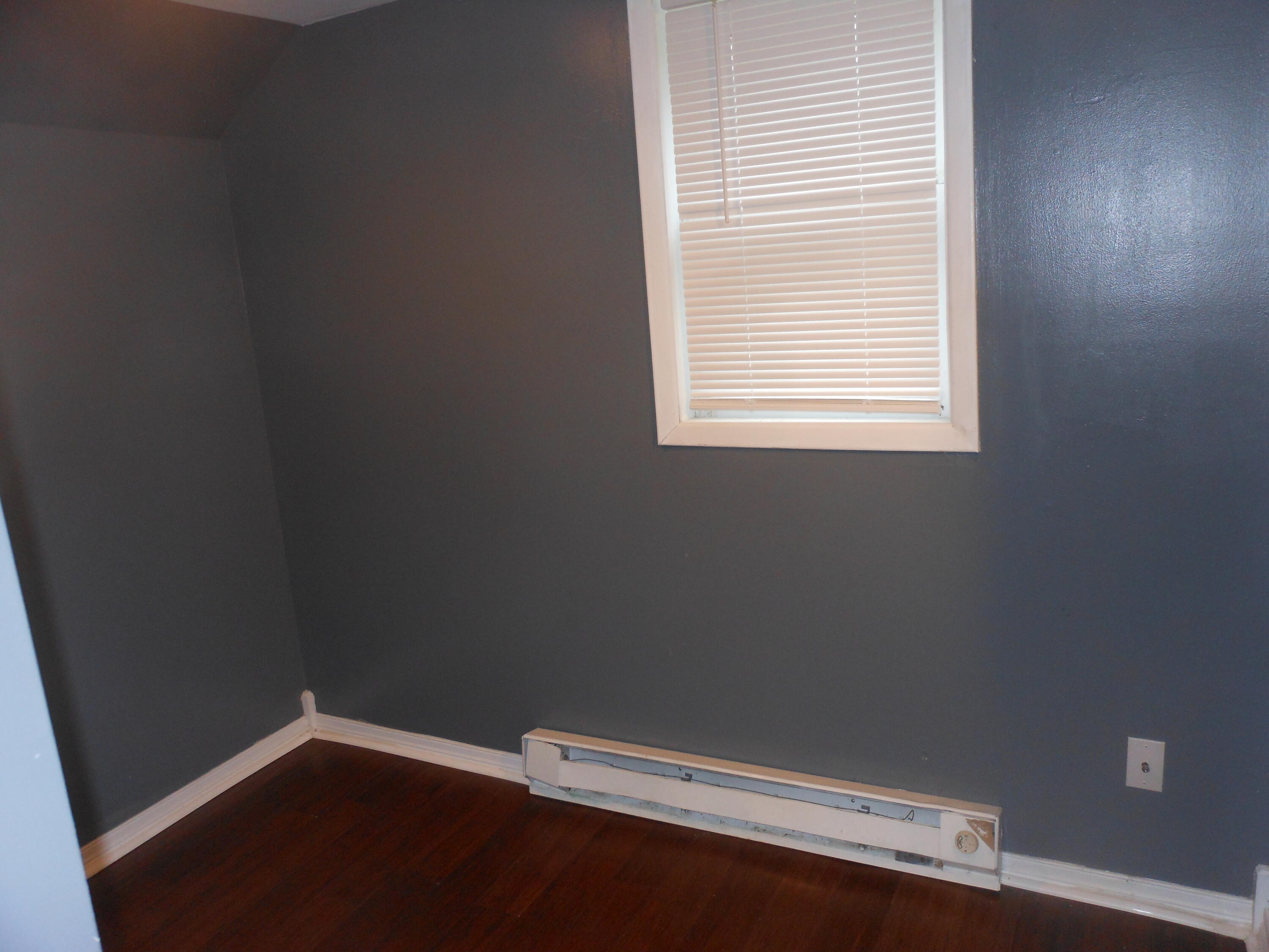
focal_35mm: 28
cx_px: 634
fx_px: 1026
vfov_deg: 49.7
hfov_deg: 63.4
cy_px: 476
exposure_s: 1/25
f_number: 3.7
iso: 200
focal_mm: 5
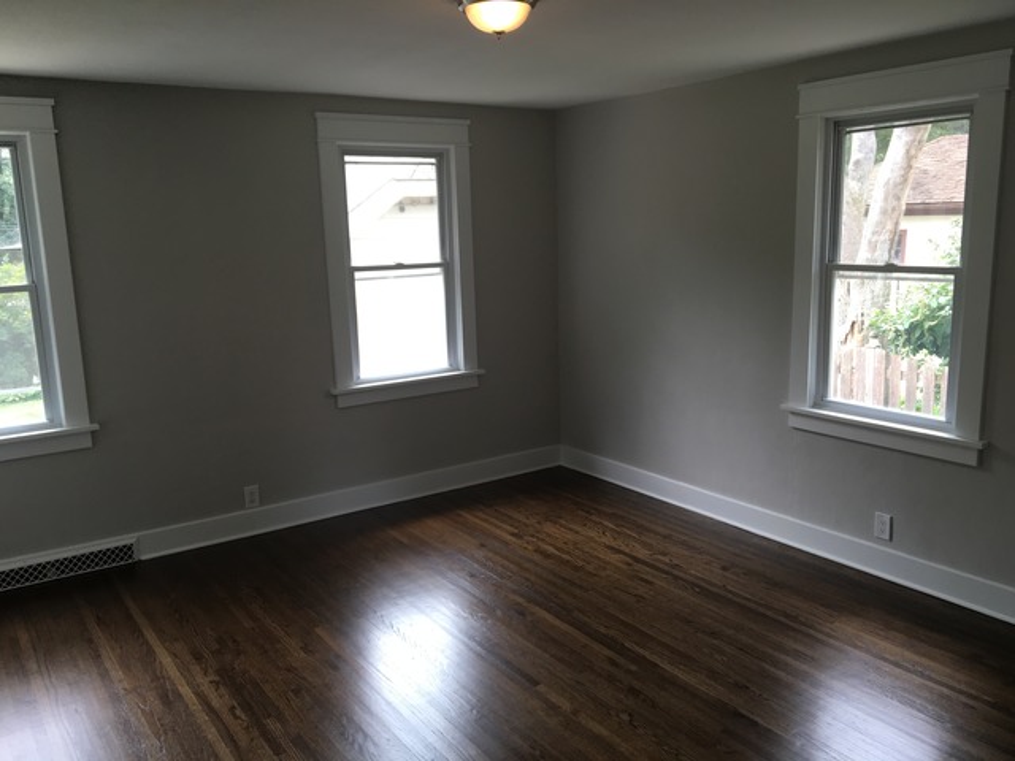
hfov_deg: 61.7
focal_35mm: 29
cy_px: 380
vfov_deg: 48.2
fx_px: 850
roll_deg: +2.0
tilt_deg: -9.5
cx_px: 508
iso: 50
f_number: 2.2
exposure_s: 1/120
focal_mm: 4.15
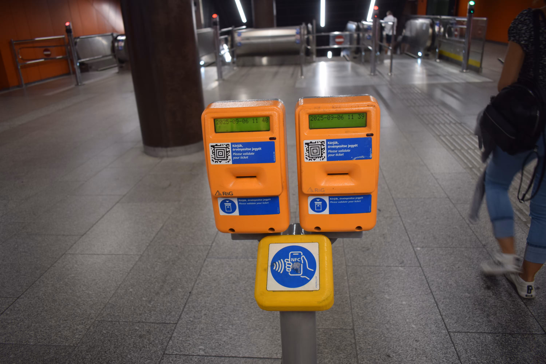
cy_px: 182
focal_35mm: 27
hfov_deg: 67.4
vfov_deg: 47.9
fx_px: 409
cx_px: 273
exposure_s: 1/60
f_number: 4
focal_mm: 18
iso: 560
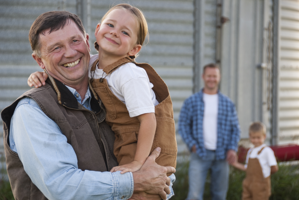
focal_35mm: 149
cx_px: 144
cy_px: 99
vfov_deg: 9.3
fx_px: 1235
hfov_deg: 13.8
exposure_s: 1/100
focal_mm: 95
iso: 125
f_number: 5.3
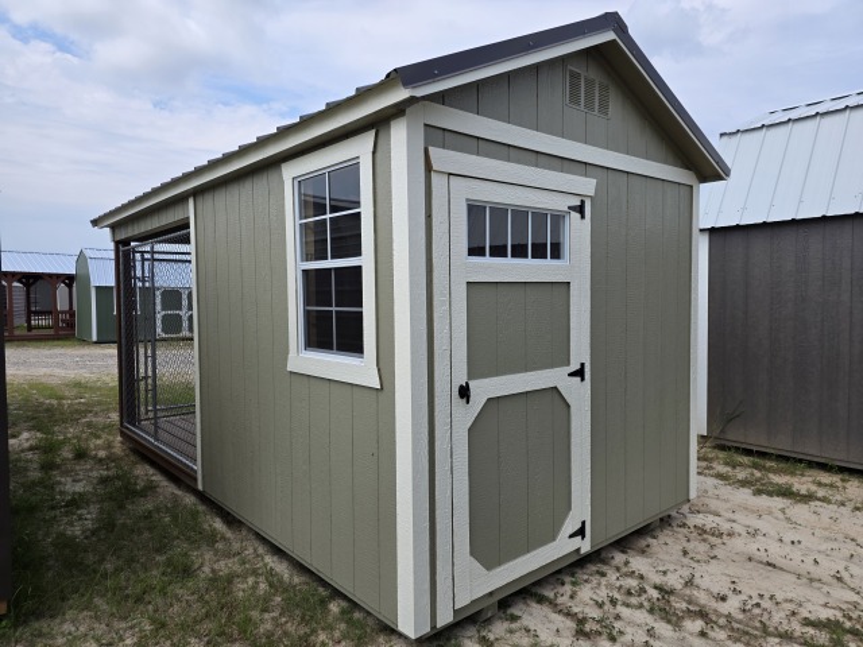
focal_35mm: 23
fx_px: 573
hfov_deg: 73.9
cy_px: 324
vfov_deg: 58.9
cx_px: 432
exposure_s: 1/6150
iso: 80
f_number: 1.7
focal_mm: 6.3
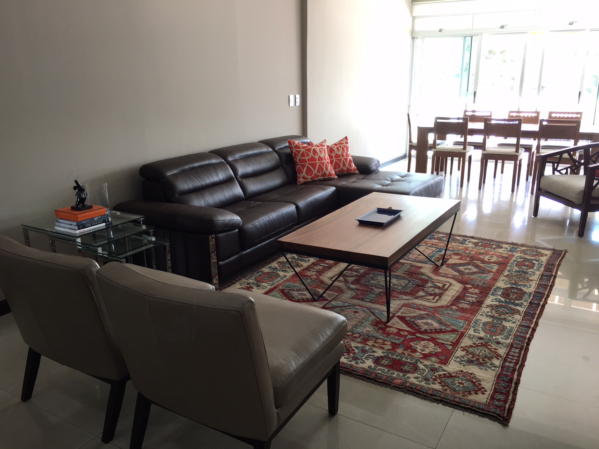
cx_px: 300
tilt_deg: -16.1
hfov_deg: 61.7
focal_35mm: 29
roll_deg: +0.3
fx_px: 502
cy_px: 224
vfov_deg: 48.2
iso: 50
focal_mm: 4.15
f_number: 2.2
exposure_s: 1/30
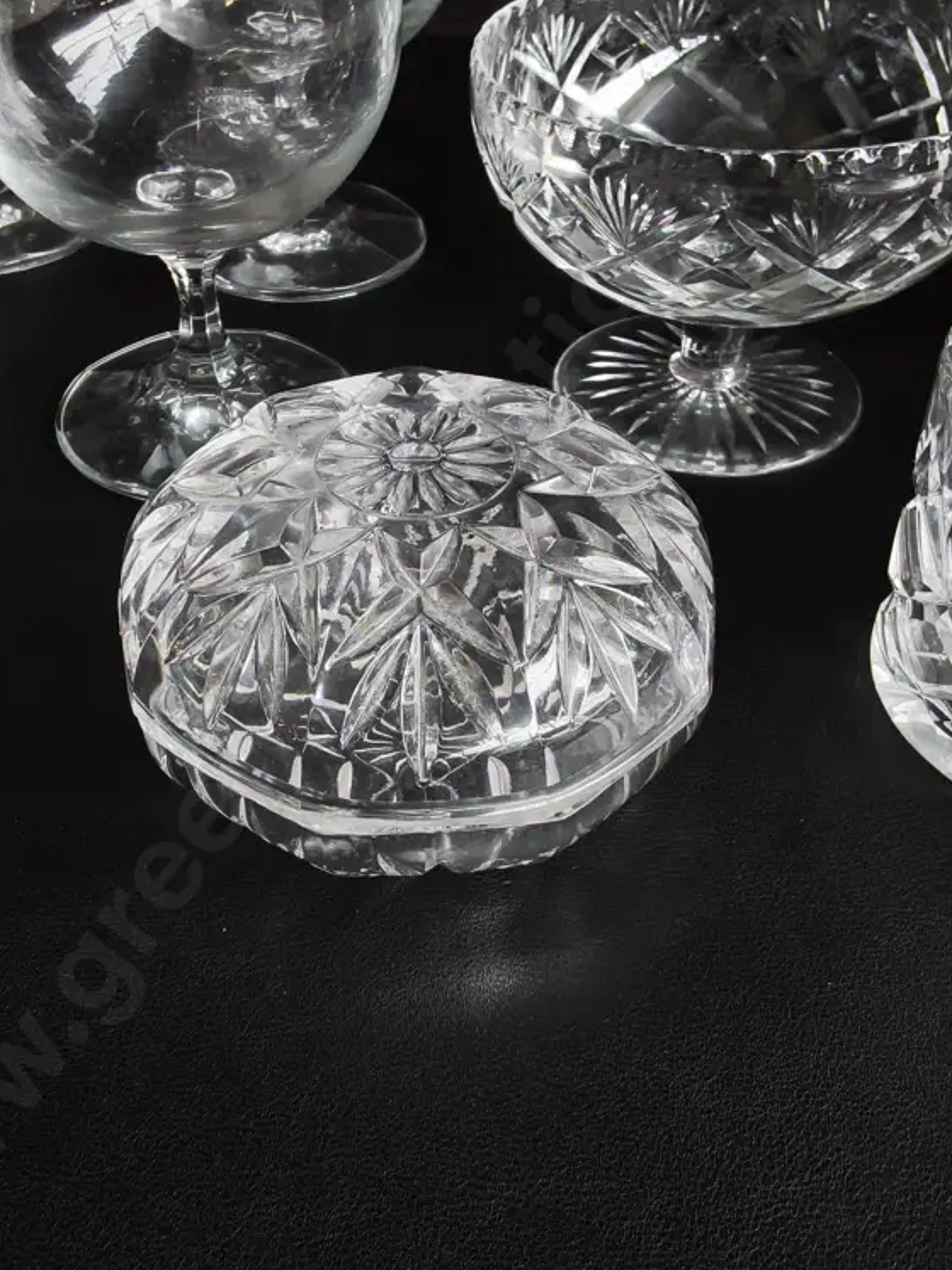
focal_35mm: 37
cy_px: 573
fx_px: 1357
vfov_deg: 50.1
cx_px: 393
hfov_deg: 38.5
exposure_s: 1/100
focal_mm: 2.87
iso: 100
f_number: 2
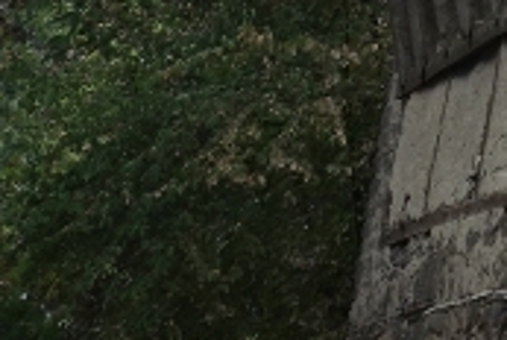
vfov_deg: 6.3
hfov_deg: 9.2
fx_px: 2850
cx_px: 1161
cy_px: -614
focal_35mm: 202
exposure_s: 1/100
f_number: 4.5
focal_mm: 12.94
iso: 125
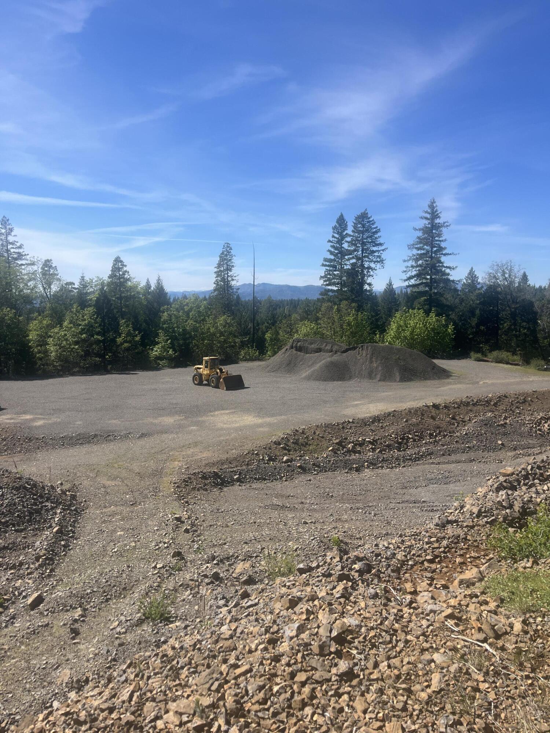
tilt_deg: -6.4
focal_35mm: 26
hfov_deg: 53.1
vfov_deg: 67.3
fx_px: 551
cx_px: 275
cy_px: 366
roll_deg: +0.6
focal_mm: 5.1
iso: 50
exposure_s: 1/3745
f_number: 1.6
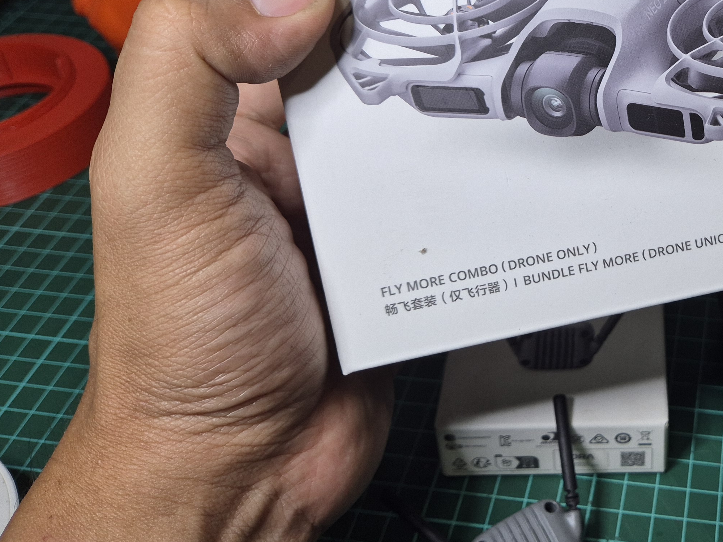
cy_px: 86
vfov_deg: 30.5
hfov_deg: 37.8
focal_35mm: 46
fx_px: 961
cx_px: 681
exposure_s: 1/100
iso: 80
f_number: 1.8
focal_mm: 5.4
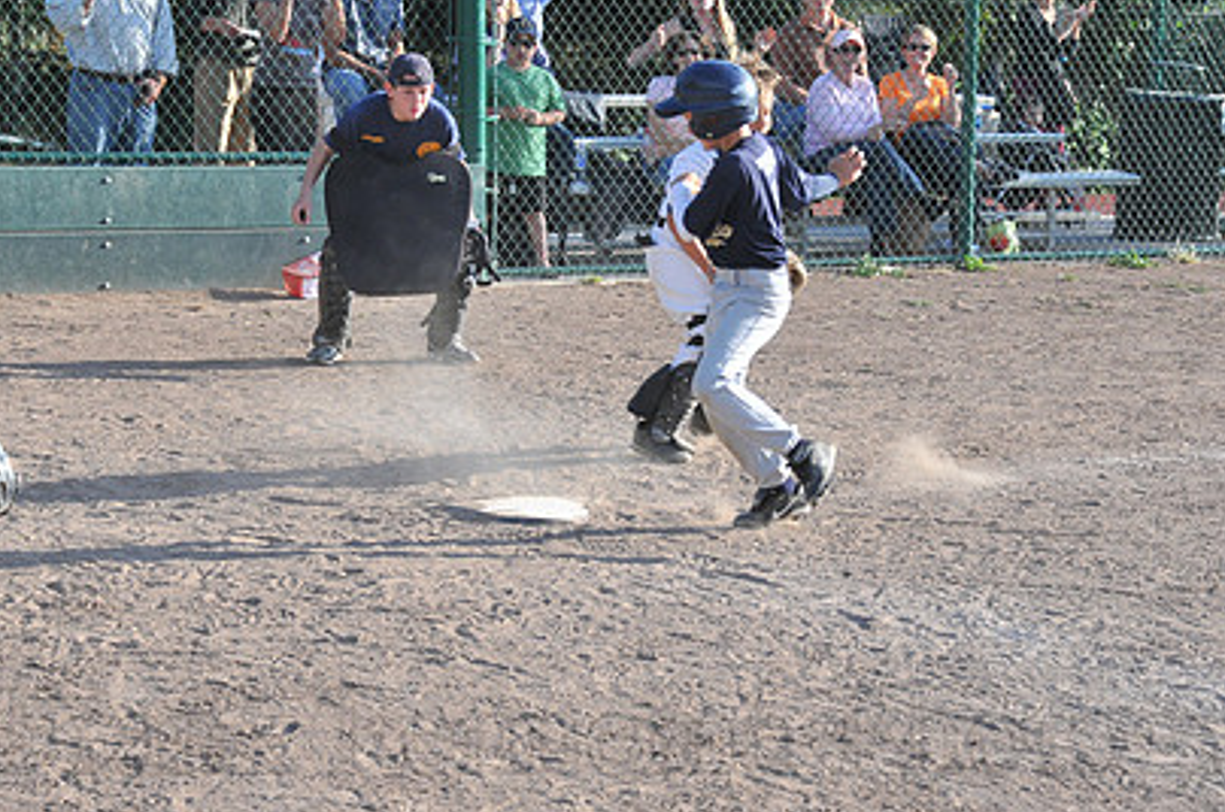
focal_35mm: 112
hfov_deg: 18.3
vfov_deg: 12.2
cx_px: 673
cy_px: 362
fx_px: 3805
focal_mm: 52
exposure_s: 1/500
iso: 400
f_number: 8
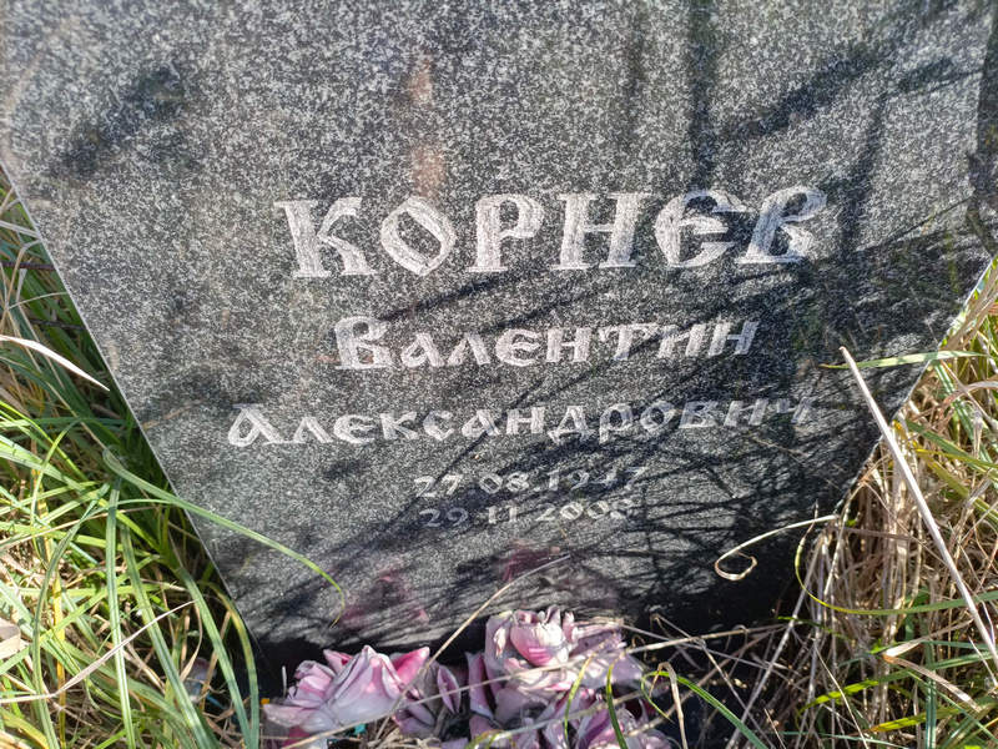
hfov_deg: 69.4
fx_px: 721
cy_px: 374
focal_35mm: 25
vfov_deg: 54.9
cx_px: 499
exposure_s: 1/145
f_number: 1.69
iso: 113
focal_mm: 4.76
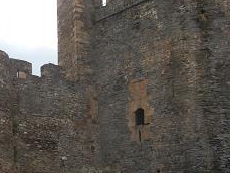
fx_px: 565
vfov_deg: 17.3
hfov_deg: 22.8
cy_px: 117
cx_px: 59
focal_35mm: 85
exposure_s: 1/500
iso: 100
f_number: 3.2
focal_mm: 8.1
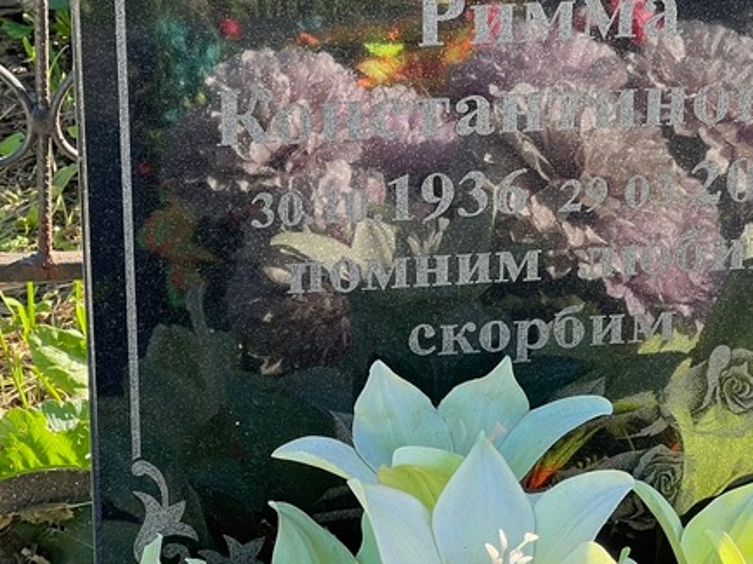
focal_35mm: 142
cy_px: 115
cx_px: 529
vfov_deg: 10.4
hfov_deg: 13.9
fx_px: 3087
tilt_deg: -27.7
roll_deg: +0.8
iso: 32
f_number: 2.8
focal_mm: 9
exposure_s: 1/110
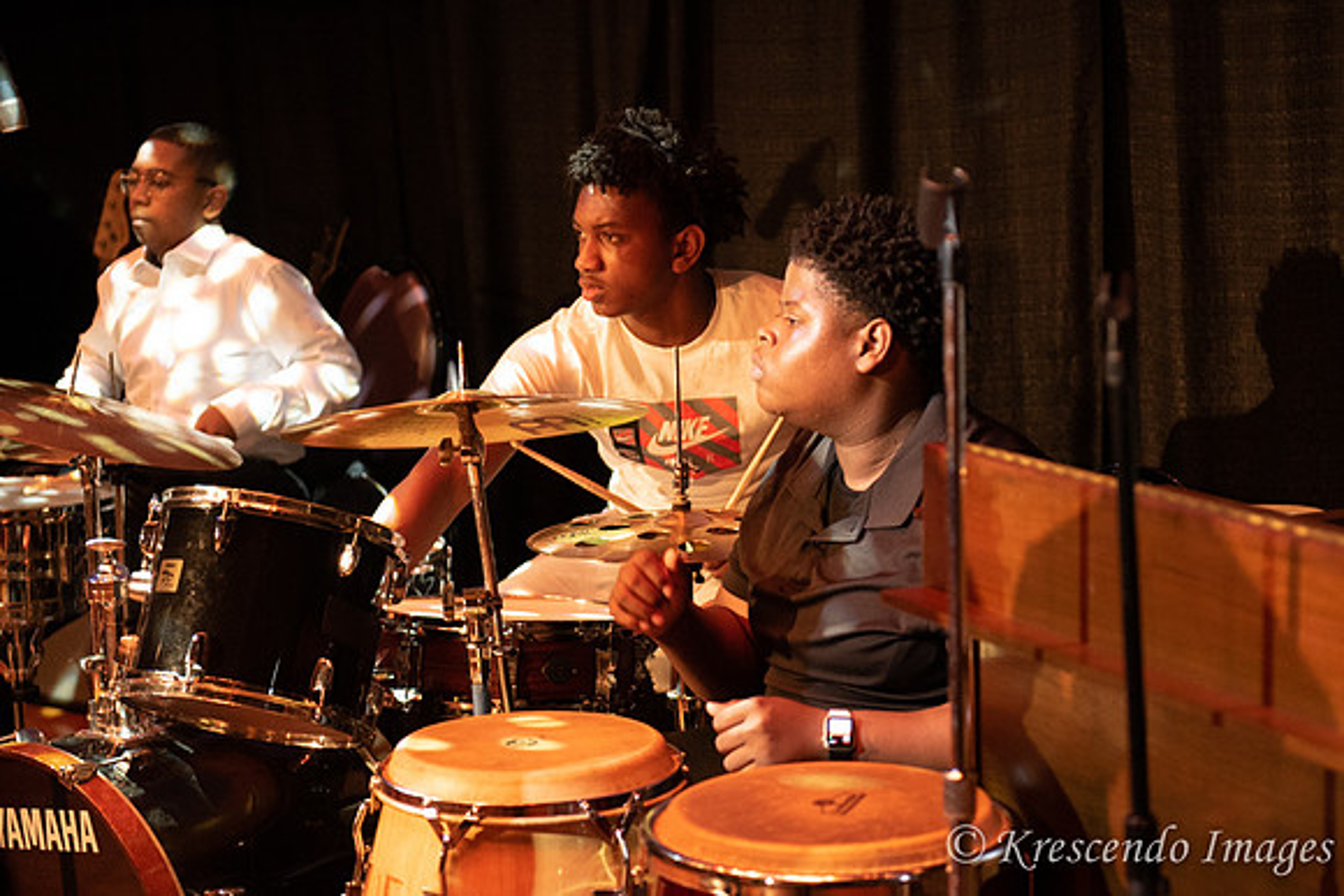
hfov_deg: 24.3
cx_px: 802
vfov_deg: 16.4
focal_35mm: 84
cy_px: 467
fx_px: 3120
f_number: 2.8
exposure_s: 1/200
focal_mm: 70
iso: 3200
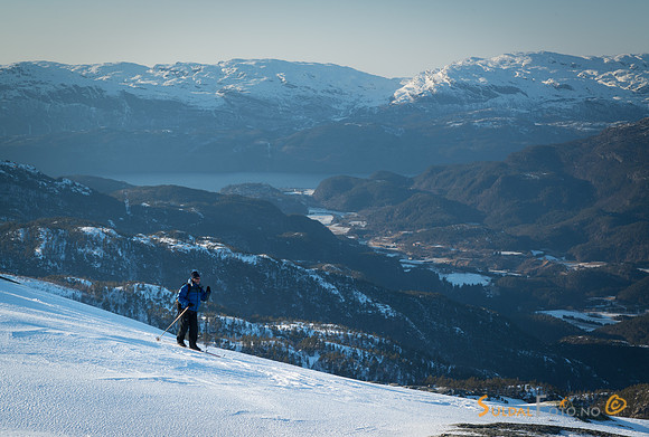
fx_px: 1419
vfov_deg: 17.5
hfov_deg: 25.7
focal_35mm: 78
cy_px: 194
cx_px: 284
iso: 100
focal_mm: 70
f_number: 11
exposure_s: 1/100
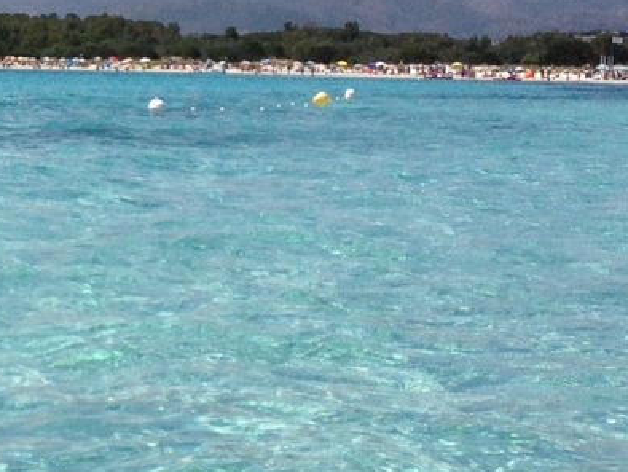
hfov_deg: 13.3
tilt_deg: +1.2
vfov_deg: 10.4
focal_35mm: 142
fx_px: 2578
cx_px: -239
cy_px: 5
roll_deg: -0.1
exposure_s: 1/3247
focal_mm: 4.28
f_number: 2.4
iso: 50
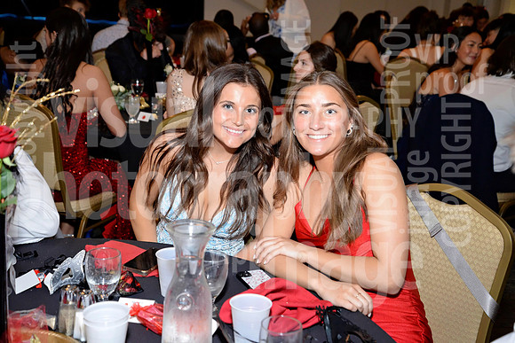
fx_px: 744
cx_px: 258
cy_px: 172
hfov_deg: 38.2
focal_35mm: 52
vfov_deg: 26.0
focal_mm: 52
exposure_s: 1/125
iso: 3200
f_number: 5
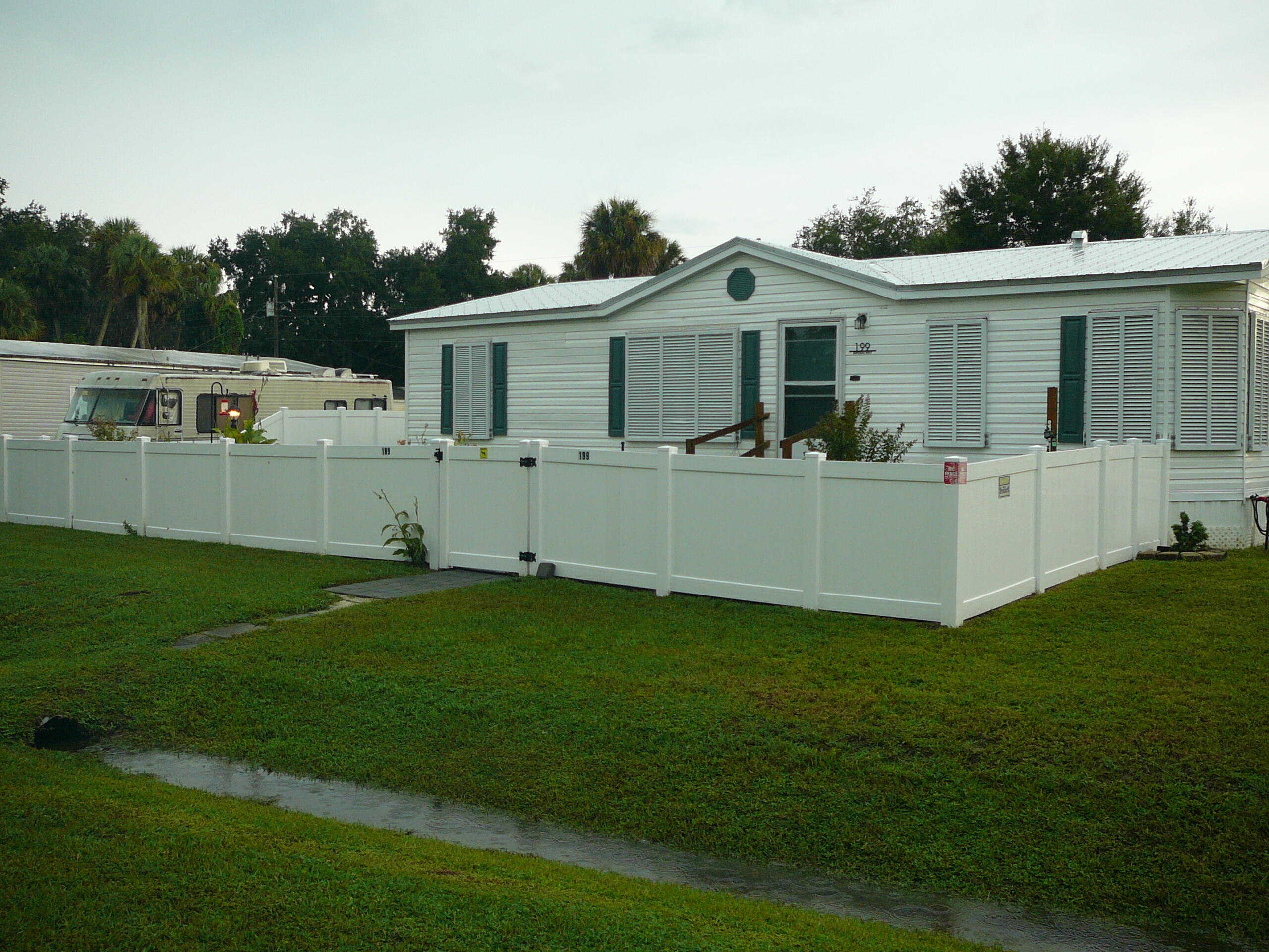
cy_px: 476
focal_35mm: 35
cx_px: 634
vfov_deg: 40.7
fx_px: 1283
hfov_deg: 52.6
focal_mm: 5.2
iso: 80
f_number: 2.8
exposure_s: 1/50
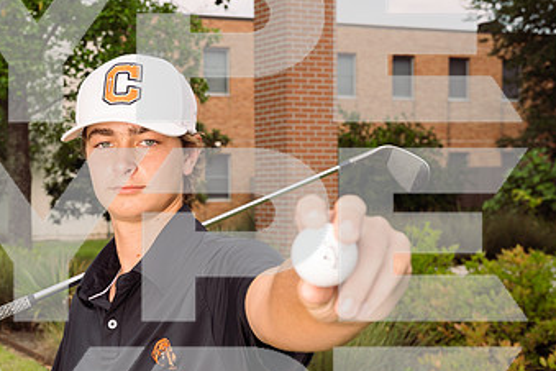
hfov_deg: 30.2
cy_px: 236
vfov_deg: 20.9
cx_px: 110
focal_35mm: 65
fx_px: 1004
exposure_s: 1/250
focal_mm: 38
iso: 100
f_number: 7.1
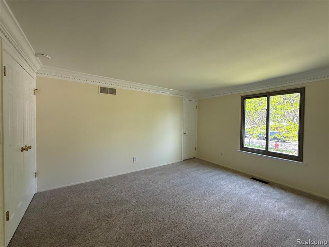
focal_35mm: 14
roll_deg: -0.5
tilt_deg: +0.4
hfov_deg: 102.1
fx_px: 133
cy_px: 124
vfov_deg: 85.7
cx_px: 164
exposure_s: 1/99
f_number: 2.2
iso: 200
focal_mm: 2.22
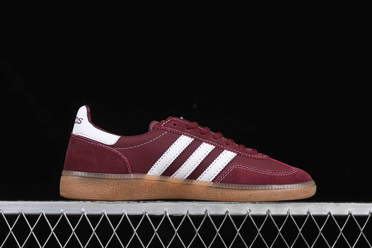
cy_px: 124
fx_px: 775
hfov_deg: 27.0
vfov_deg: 18.2
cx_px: 186
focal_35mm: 75
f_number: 7.1
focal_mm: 50
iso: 160
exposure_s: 1/60
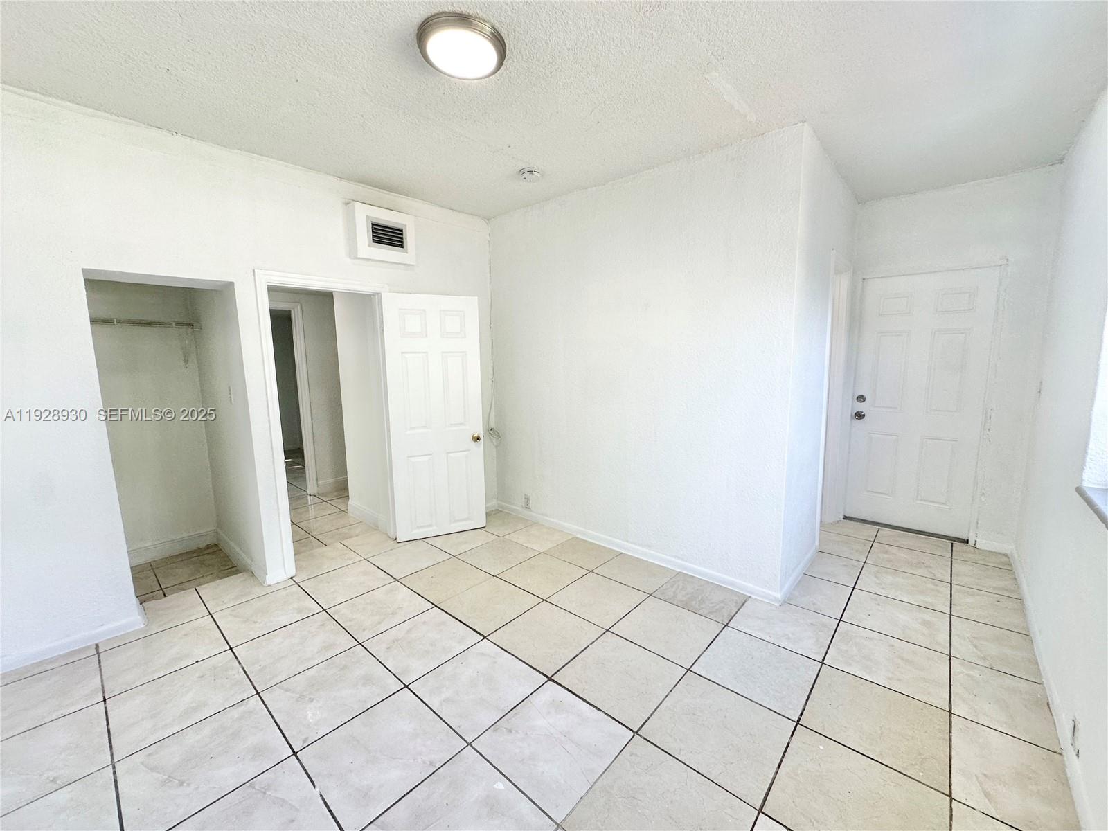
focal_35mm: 14
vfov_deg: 85.7
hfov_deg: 102.1
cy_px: 416
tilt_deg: -7.2
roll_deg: +0.4
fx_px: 448
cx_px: 554
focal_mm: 2.22
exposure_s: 1/120
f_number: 2.2
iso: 80
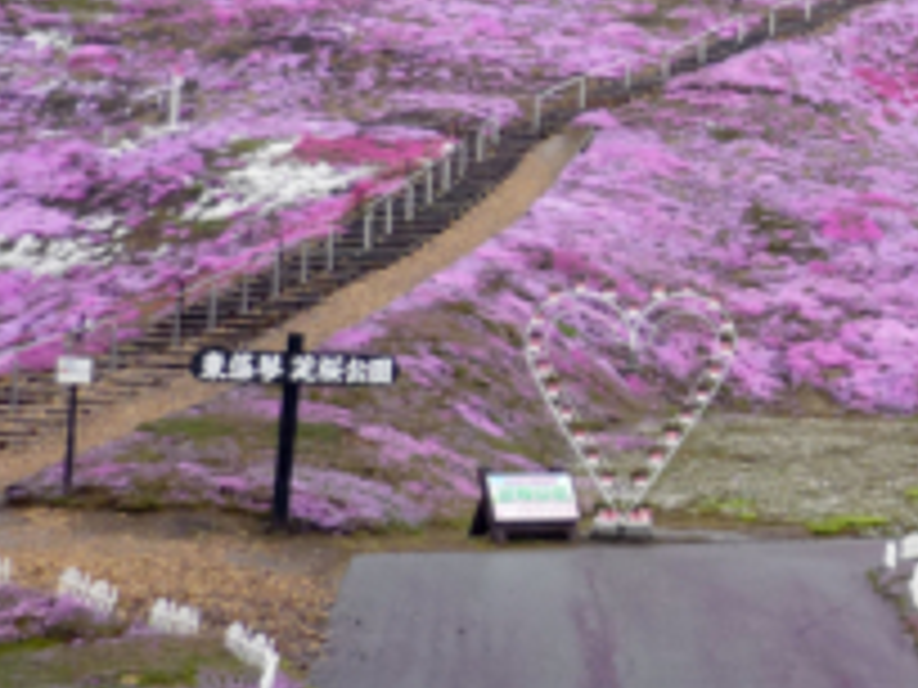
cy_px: 72
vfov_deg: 15.1
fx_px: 2572
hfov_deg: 19.1
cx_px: 1102
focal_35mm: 97
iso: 100
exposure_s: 1/125
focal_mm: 5.5
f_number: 2.8
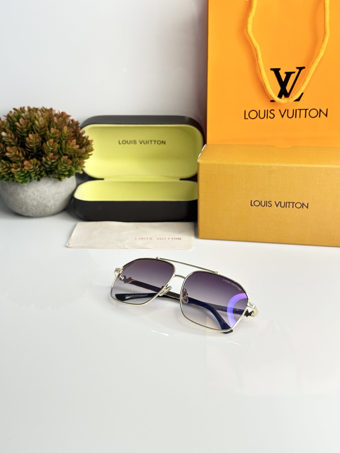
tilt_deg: -21.8
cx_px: 170
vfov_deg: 39.7
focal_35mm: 48
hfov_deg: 30.3
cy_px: 226
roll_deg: +1.7
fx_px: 629
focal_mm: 6.86
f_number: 1.78
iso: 100
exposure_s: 1/100
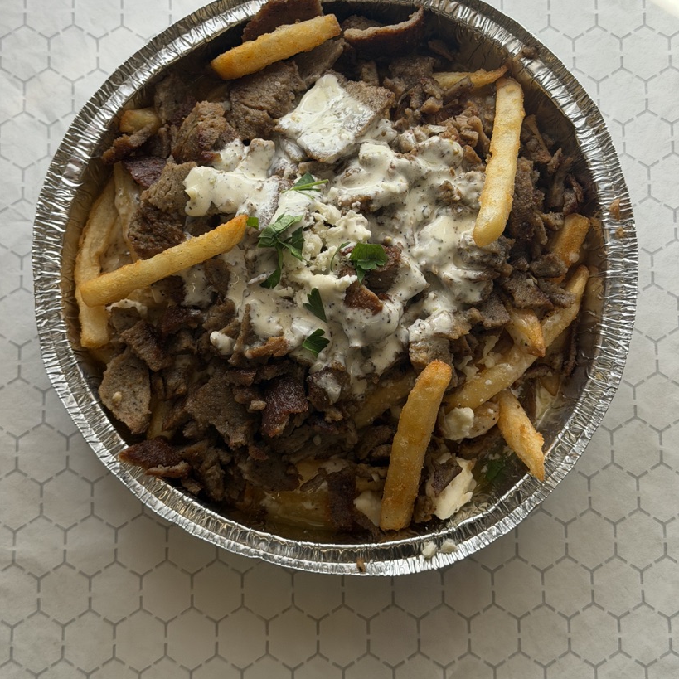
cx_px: 339
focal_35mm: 57
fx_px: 1265
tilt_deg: -82.2
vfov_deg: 30.0
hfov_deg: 30.0
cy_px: 289
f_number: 1.78
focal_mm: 6.76
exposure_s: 1/596
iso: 64
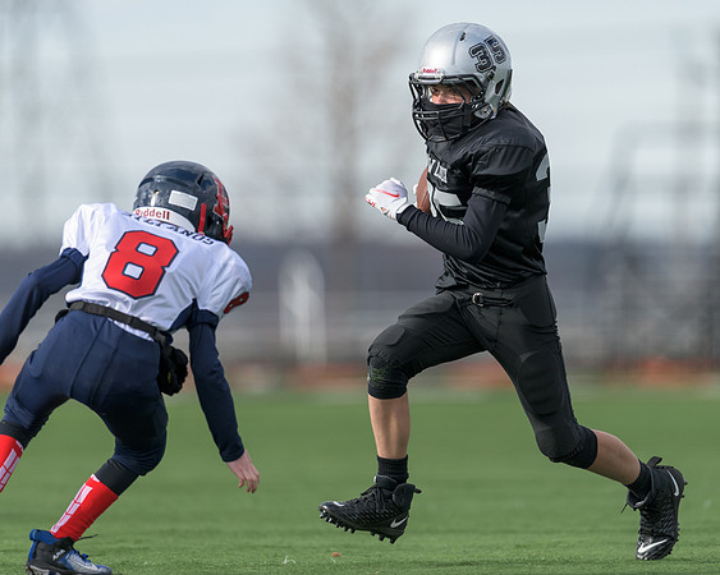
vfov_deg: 2.7
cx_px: 387
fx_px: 12364
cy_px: 279
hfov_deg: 3.3
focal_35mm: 580
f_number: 4.5
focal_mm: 500
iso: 250
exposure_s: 1/1250
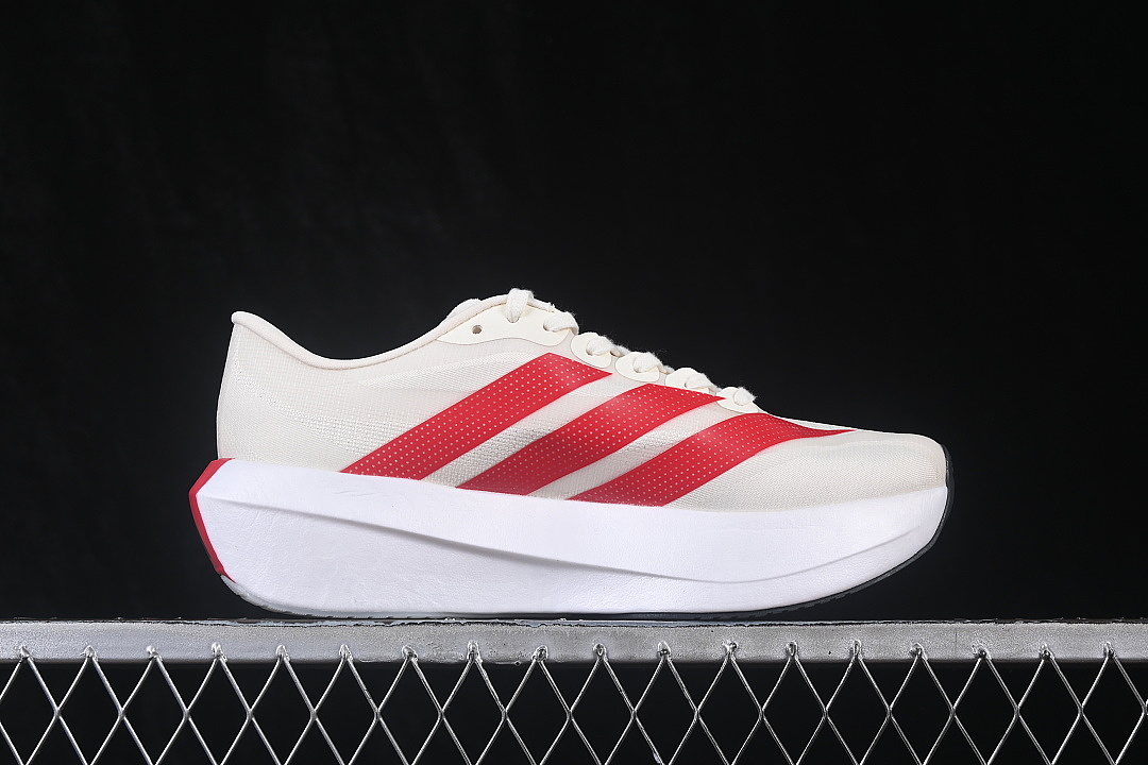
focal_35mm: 75
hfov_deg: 27.0
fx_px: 2391
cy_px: 382
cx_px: 574
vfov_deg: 18.2
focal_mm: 50
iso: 160
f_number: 8
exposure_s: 1/80
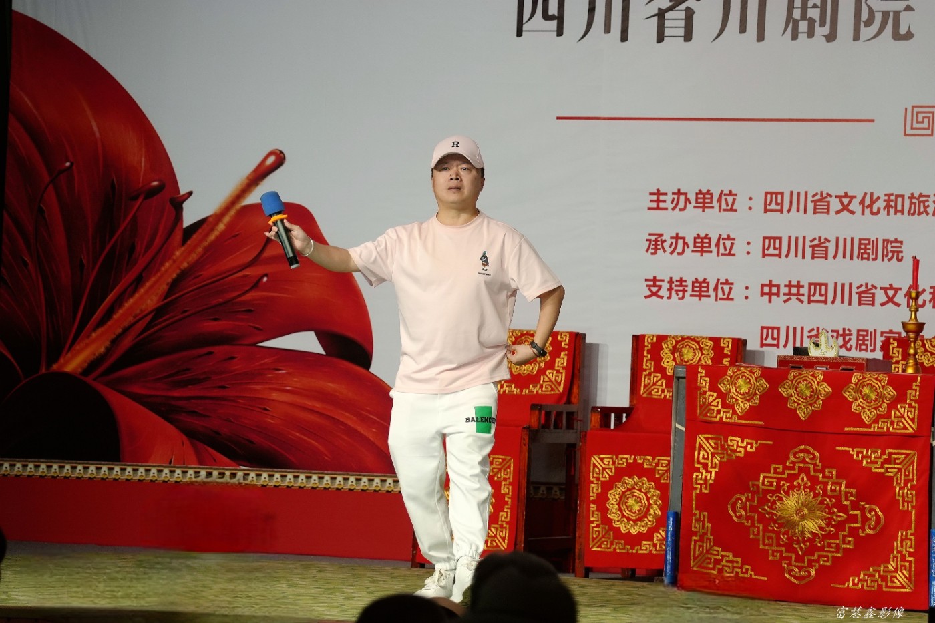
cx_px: 468
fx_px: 3142
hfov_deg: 16.9
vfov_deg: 11.3
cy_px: 312
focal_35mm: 121
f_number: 5.6
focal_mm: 121
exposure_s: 1/160
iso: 640
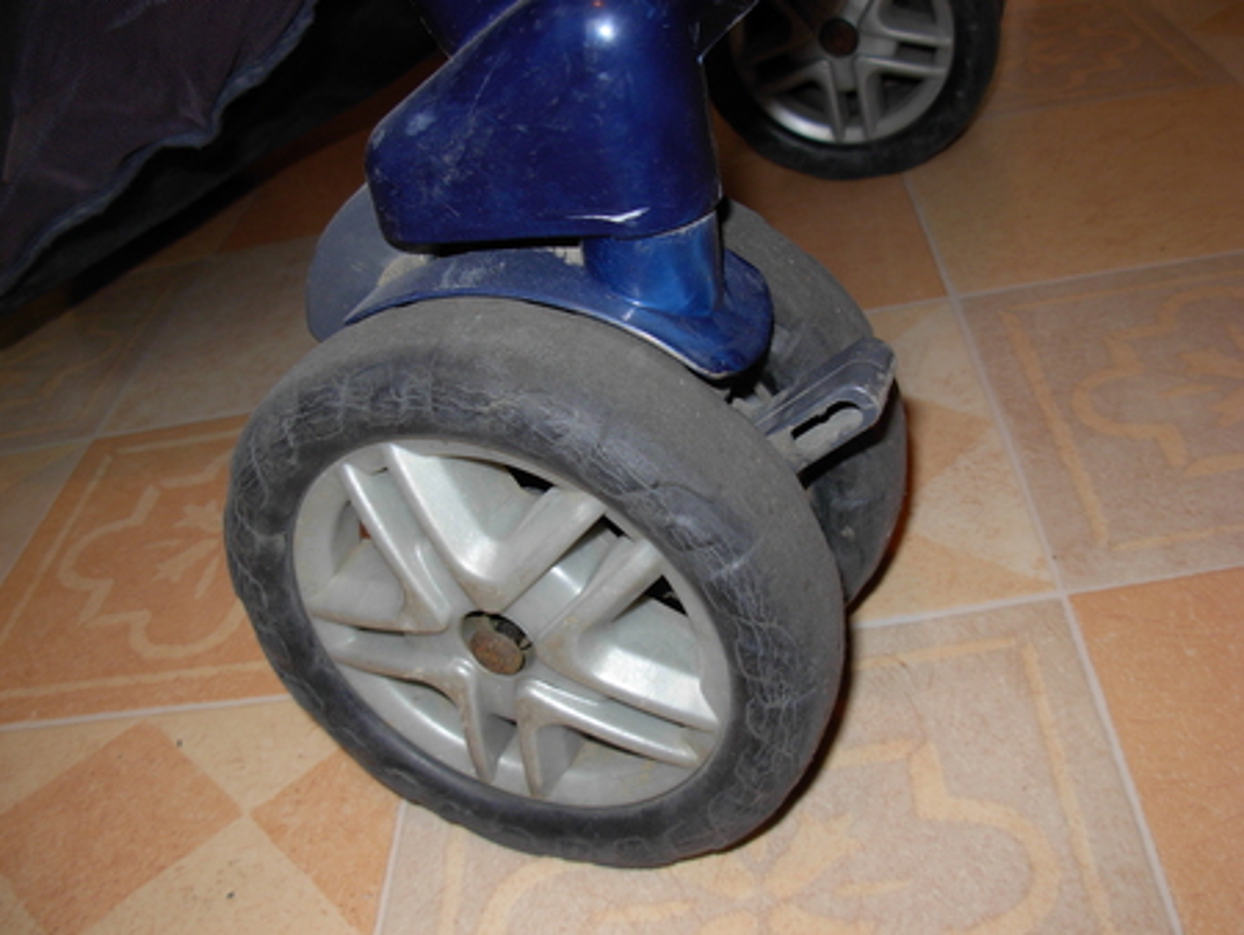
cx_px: 622
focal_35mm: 38
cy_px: 468
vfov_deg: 37.8
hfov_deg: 49.0
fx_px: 1366
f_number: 2.9
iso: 79
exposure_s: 1/22.6
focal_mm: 6.3
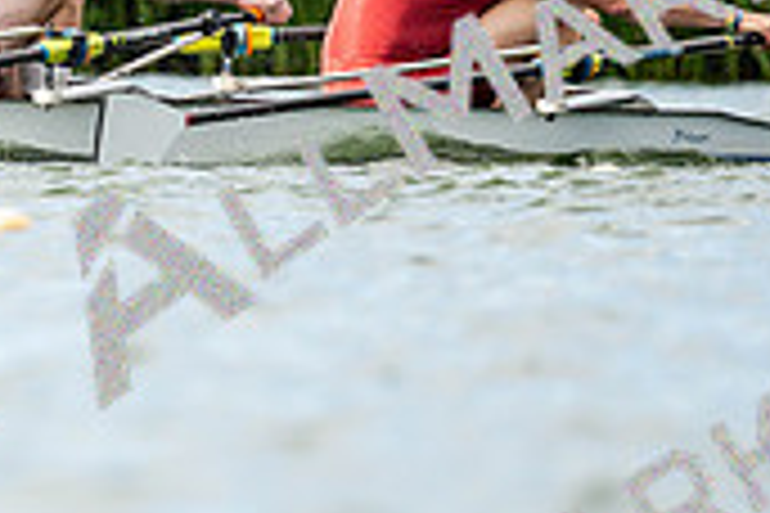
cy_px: -20
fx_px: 43437
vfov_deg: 0.7
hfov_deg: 1.0
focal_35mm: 2031
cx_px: -311
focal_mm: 600
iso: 500
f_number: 6.3
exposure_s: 1/2000
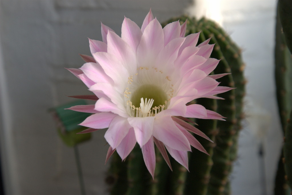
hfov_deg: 24.2
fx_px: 682
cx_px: 146
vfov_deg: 16.3
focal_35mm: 84
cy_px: 98
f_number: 5.6
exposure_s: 1/125
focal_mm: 56
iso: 200
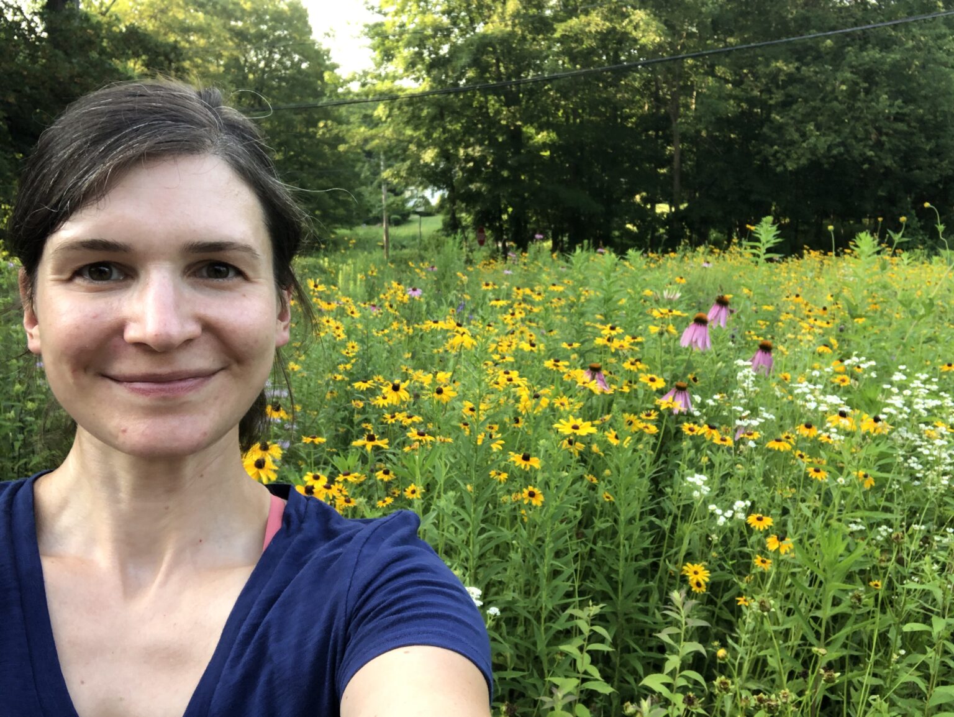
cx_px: 477
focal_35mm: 32
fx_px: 882
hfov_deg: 56.8
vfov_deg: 44.2
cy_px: 358
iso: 32
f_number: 2.2
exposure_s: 1/120
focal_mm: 2.87
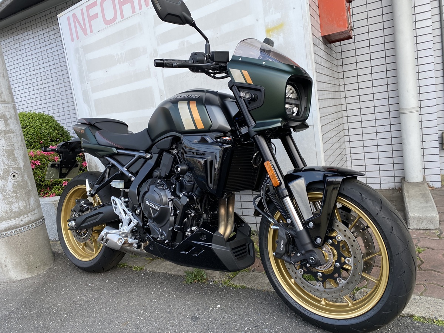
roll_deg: +8.2
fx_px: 333
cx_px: 222
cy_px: 166
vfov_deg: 53.1
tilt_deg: -7.6
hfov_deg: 67.3
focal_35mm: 26
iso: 32
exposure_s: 1/332
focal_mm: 4.25
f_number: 1.8
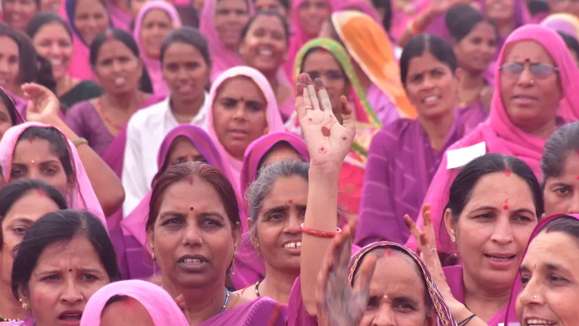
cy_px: 255
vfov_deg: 3.6
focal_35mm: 341
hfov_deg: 6.3
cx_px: 301
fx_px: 5236
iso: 200
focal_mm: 140
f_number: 8
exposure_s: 1/125
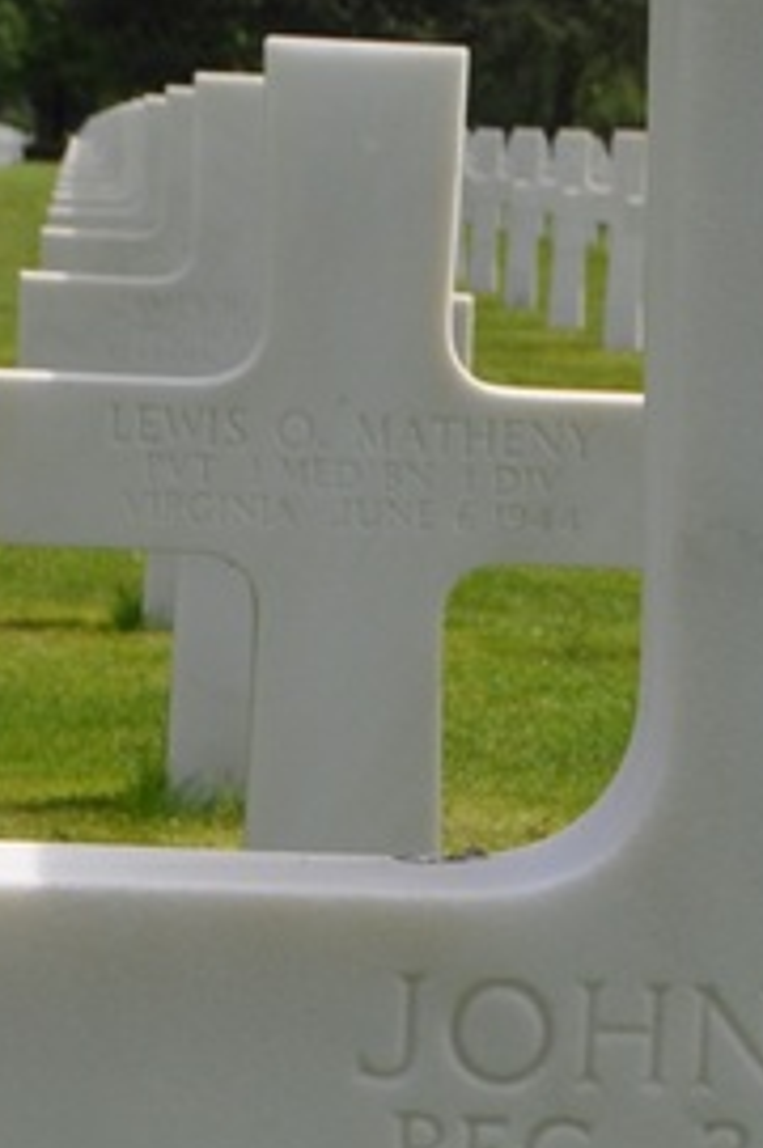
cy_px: 1411
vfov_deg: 10.6
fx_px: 6055
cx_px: 911
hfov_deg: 7.2
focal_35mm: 190
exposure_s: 1/400
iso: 200
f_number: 10
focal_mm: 32
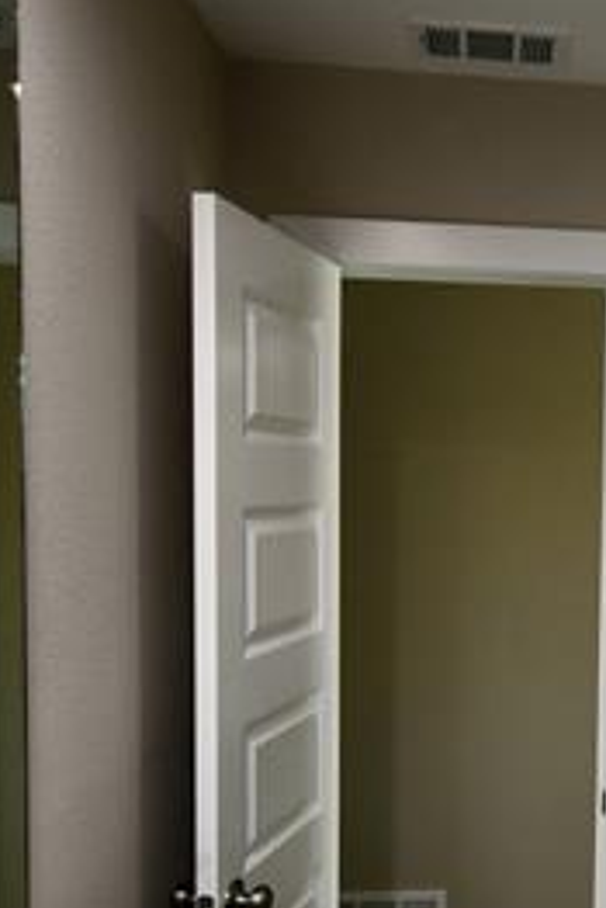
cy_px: 575
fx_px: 1109
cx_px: 641
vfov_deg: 44.1
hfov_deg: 28.2
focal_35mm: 44
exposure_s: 1/40
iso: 200
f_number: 4.5
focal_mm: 10
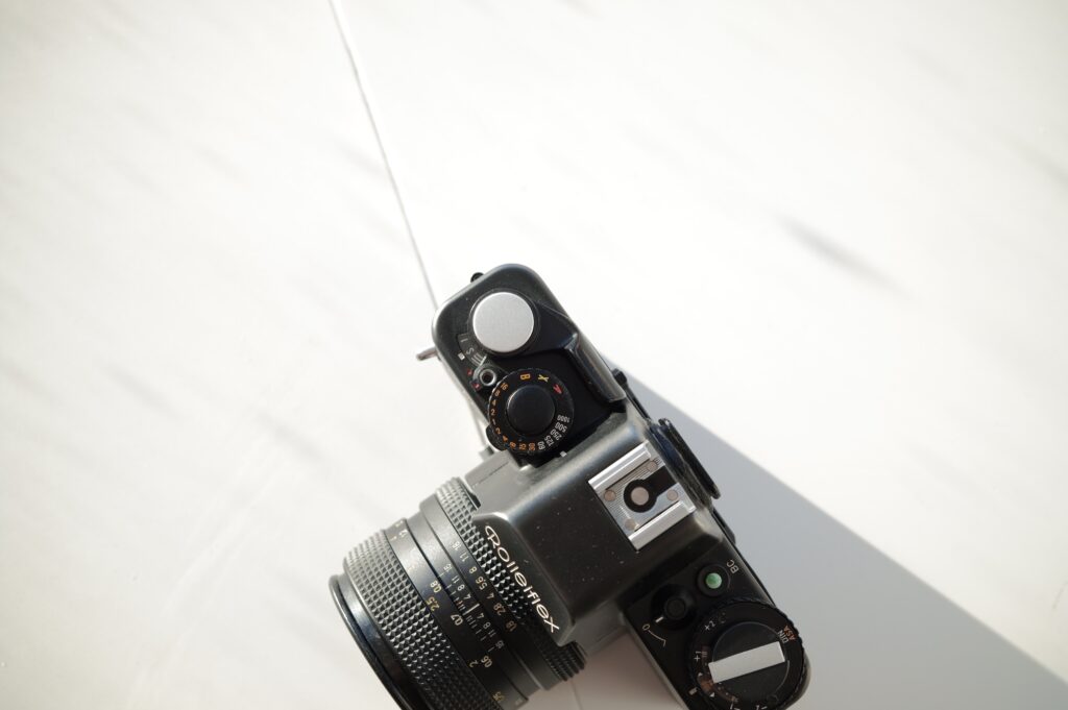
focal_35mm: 50
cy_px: 355
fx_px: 1482
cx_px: 534
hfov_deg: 39.6
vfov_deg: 26.9
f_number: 5.6
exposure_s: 1/80
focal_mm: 50
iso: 100
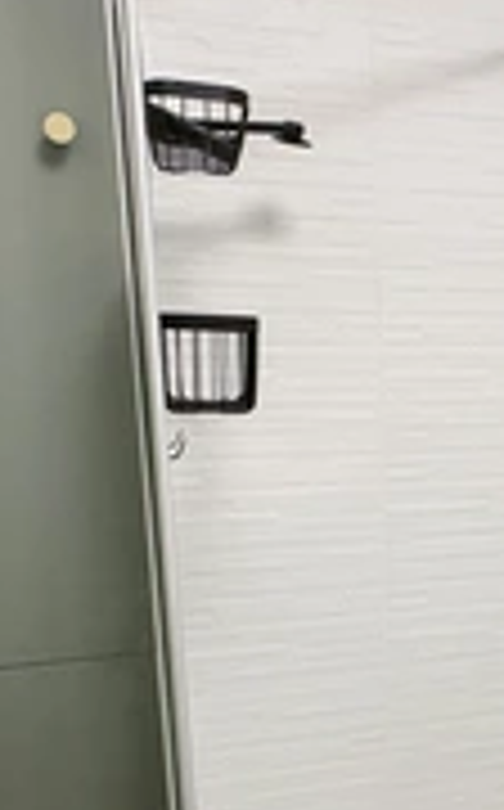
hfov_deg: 27.4
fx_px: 970
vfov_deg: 44.5
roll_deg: +0.2
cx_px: 511
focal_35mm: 44
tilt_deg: -11.5
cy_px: 554
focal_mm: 2.22
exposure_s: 1/100
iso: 200
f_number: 2.2
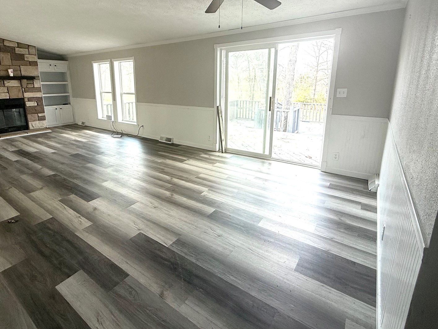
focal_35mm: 19
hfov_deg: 84.3
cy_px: 134
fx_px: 240
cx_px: 193
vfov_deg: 68.1
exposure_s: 1/117
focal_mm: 2.22
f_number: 2.2
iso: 64
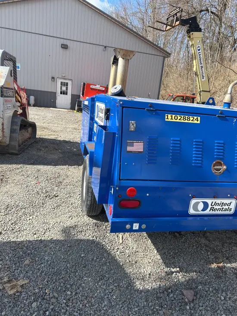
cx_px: 118
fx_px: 237
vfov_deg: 67.3
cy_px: 158
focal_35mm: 26
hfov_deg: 53.1
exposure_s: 1/1669
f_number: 1.5
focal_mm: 5.7
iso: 50
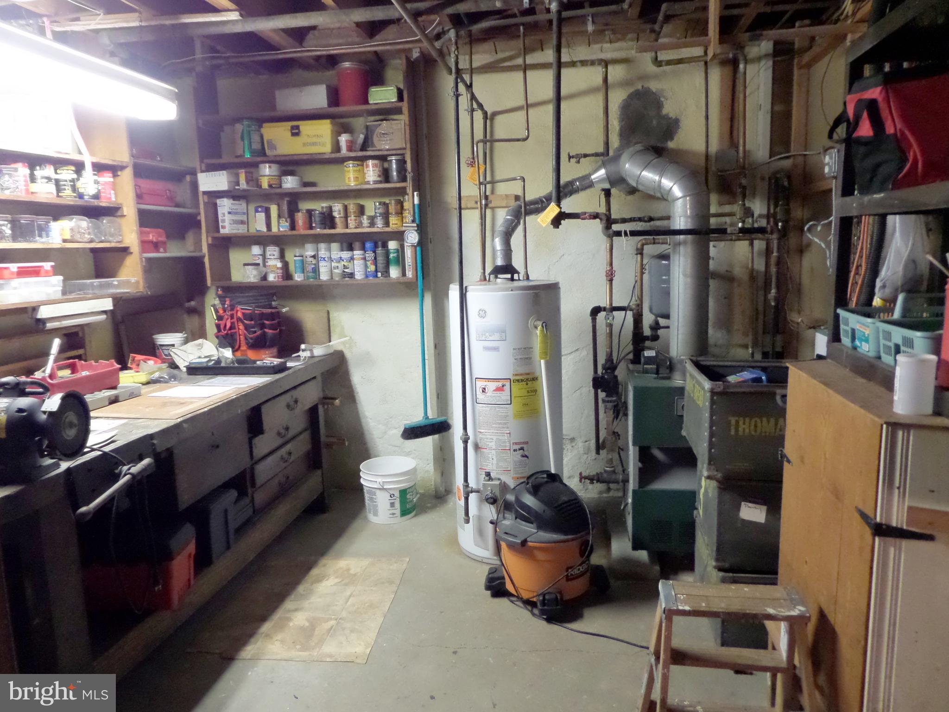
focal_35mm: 24
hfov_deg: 71.6
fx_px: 658
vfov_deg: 56.8
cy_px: 356
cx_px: 474
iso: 800
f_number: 3.2
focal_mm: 4
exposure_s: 1/20
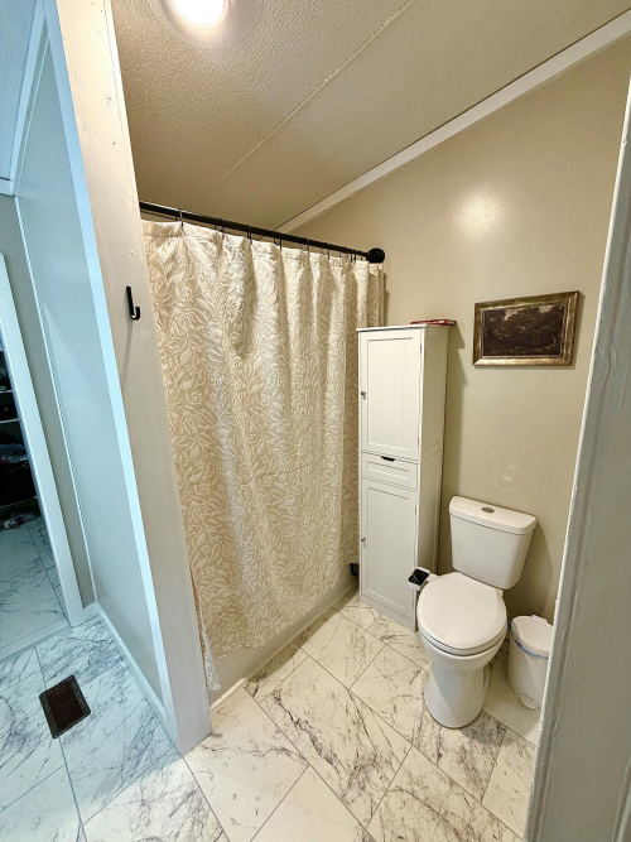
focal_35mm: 14
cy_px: 421
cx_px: 316
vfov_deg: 102.1
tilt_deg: -12.8
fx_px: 340
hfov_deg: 85.7
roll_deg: +2.7
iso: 200
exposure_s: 1/60
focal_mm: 2.22
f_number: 2.2
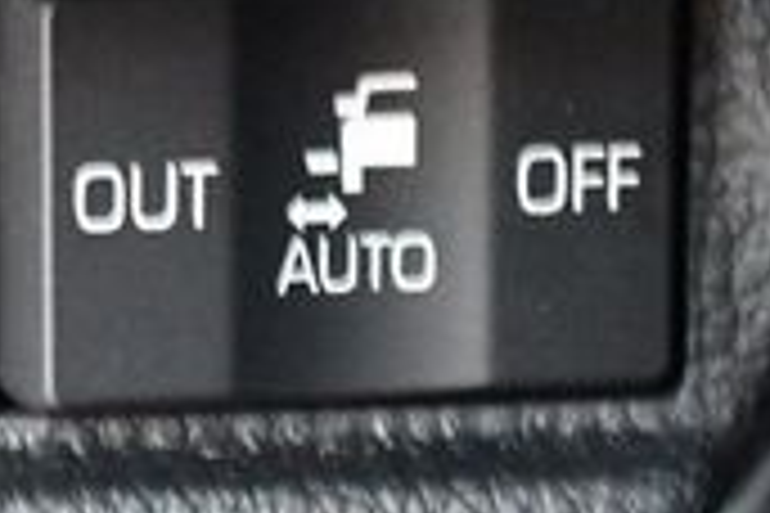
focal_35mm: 225
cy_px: -32
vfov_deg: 6.1
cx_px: -117
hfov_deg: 9.1
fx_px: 4812
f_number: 5.3
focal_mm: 40
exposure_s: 1/30
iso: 12800
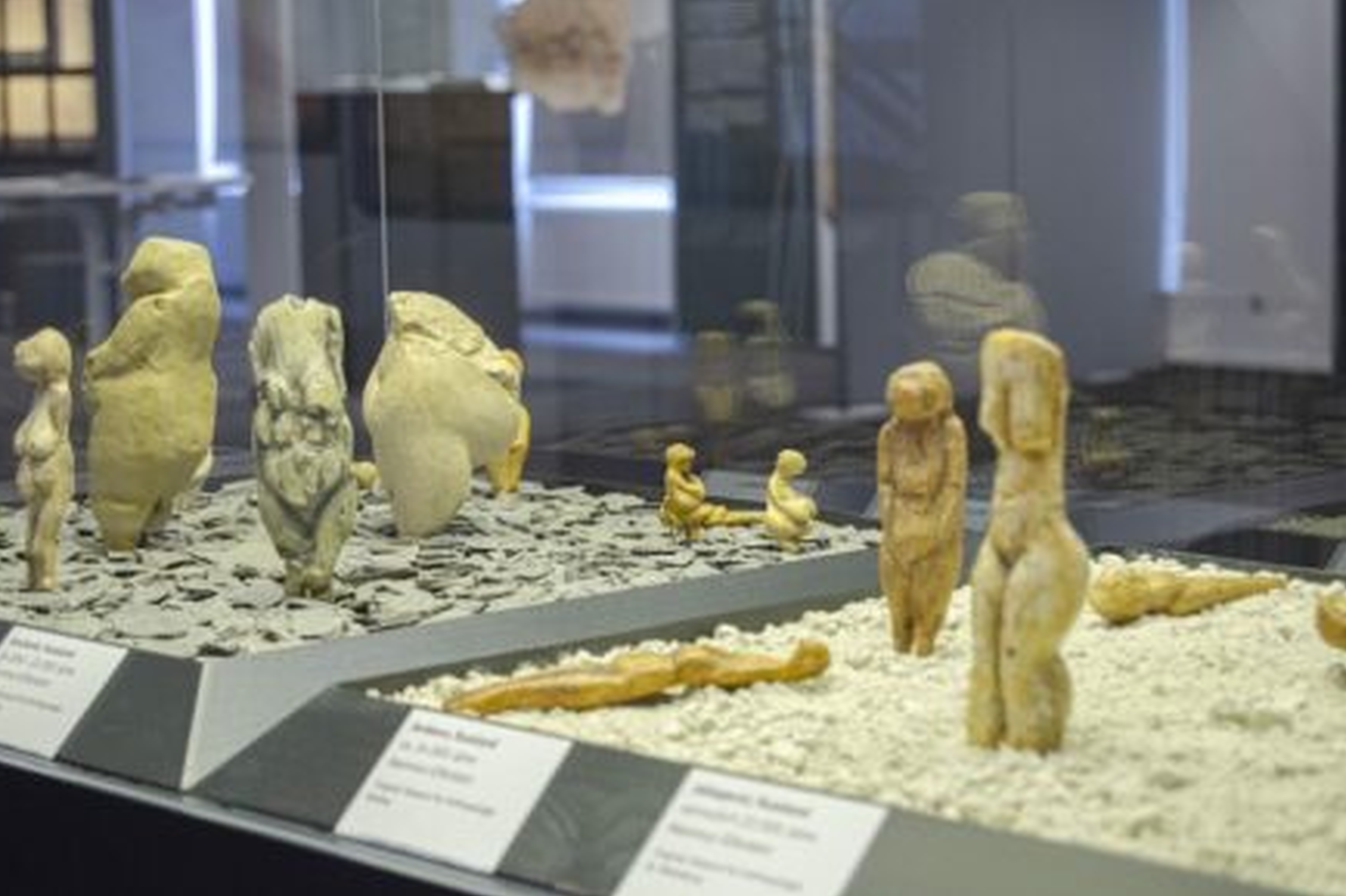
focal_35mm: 84
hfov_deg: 24.3
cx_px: 667
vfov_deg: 16.3
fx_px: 3121
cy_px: 446
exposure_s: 1/30
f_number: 5.6
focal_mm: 55
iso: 1400
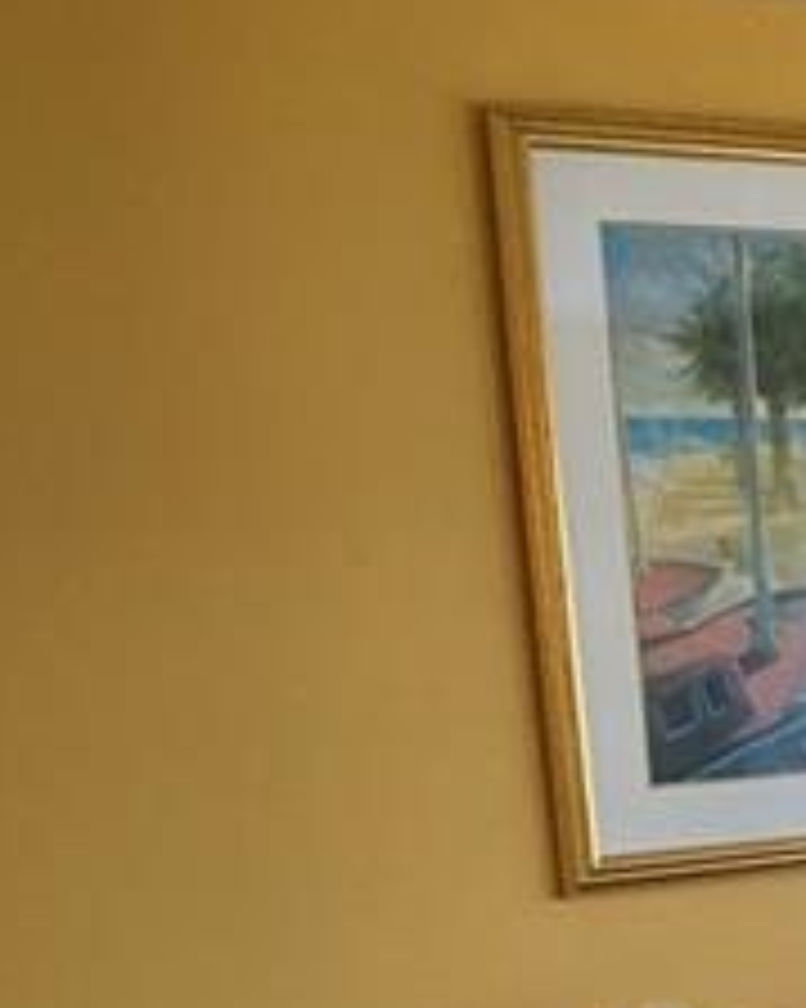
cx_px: 1135
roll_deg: +3.8
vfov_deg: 21.0
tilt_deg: -7.0
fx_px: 2596
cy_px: 1071
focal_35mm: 87
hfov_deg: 16.4
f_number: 1.8
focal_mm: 4.25
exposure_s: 1/60
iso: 400
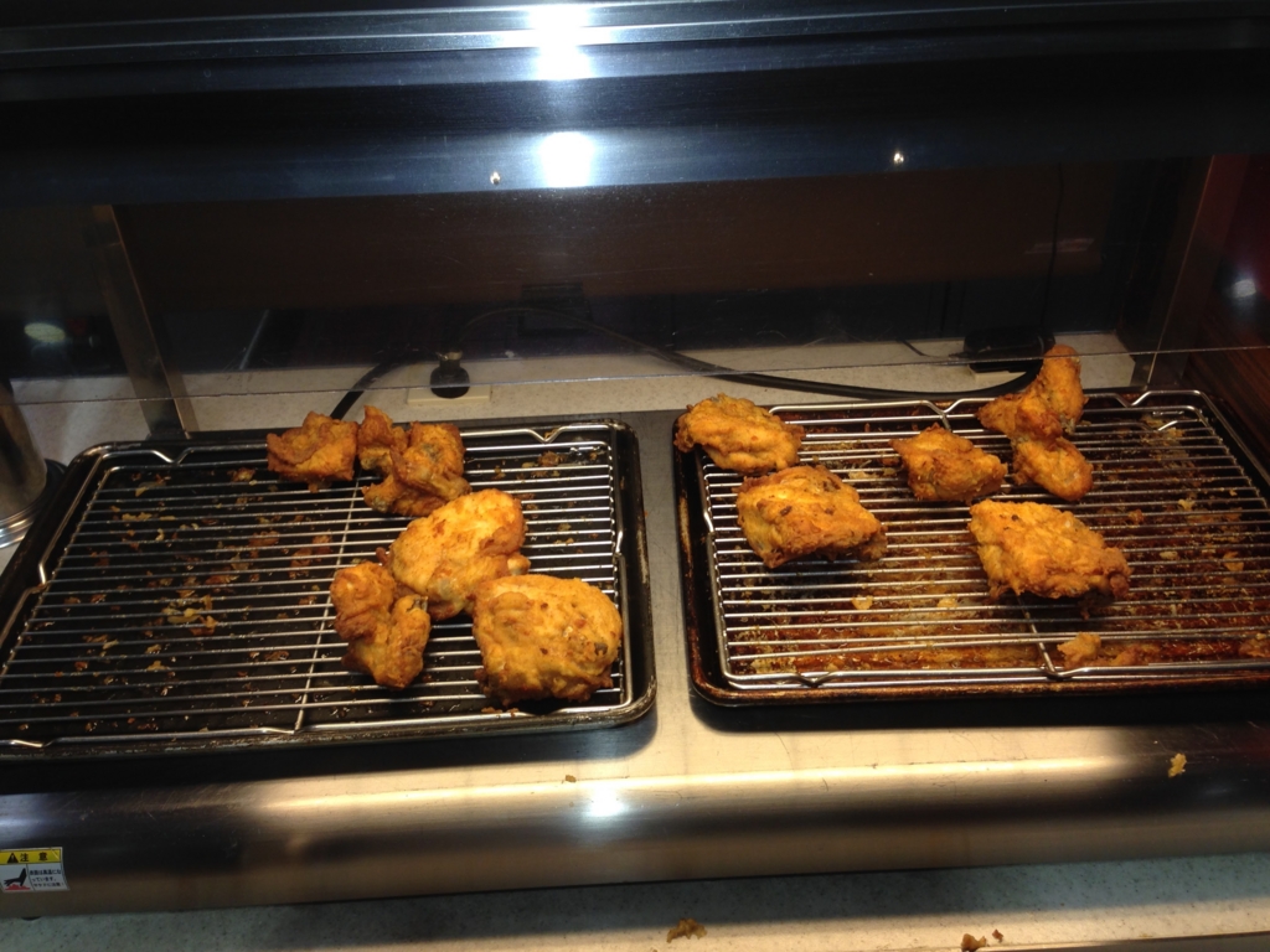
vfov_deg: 42.9
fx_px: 1211
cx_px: 635
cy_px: 476
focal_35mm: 33
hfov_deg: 55.4
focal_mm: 4.12
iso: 50
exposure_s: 1/60
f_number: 2.4
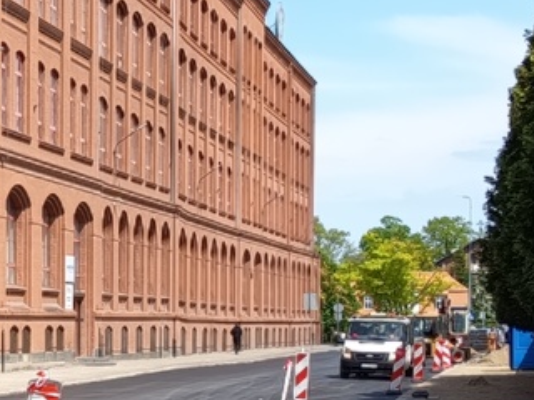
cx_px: -31
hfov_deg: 15.1
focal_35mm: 128
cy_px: 423
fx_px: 1975
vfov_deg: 11.4
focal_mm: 5.27
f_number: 1.7
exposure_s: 1/391
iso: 51
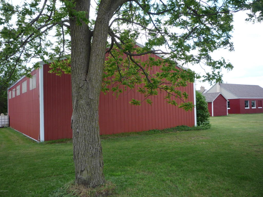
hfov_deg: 56.8
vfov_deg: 44.2
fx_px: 243
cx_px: 132
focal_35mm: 32
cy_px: 98
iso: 100
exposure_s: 1/200
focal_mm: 5.2
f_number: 4
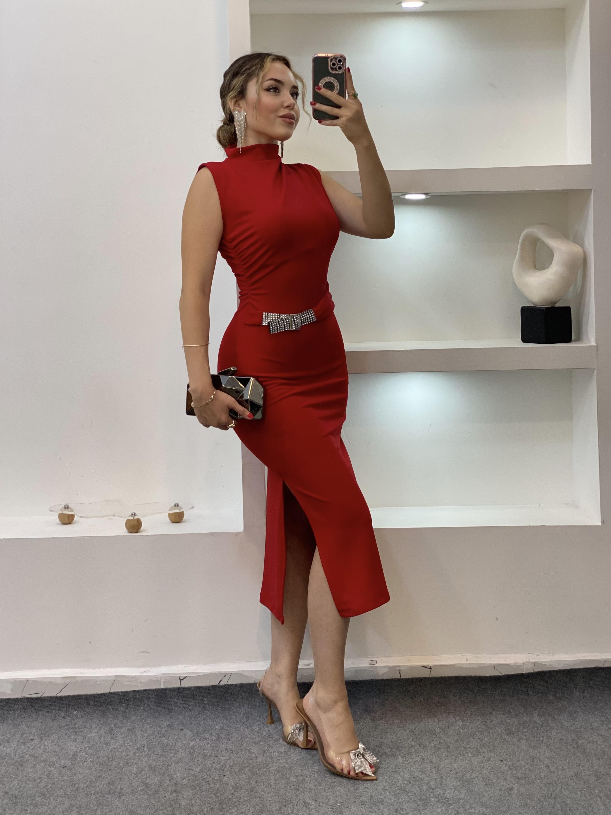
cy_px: 408
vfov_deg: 36.8
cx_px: 306
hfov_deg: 28.0
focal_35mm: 52
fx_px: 1224
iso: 80
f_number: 2
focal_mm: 6
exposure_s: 1/100
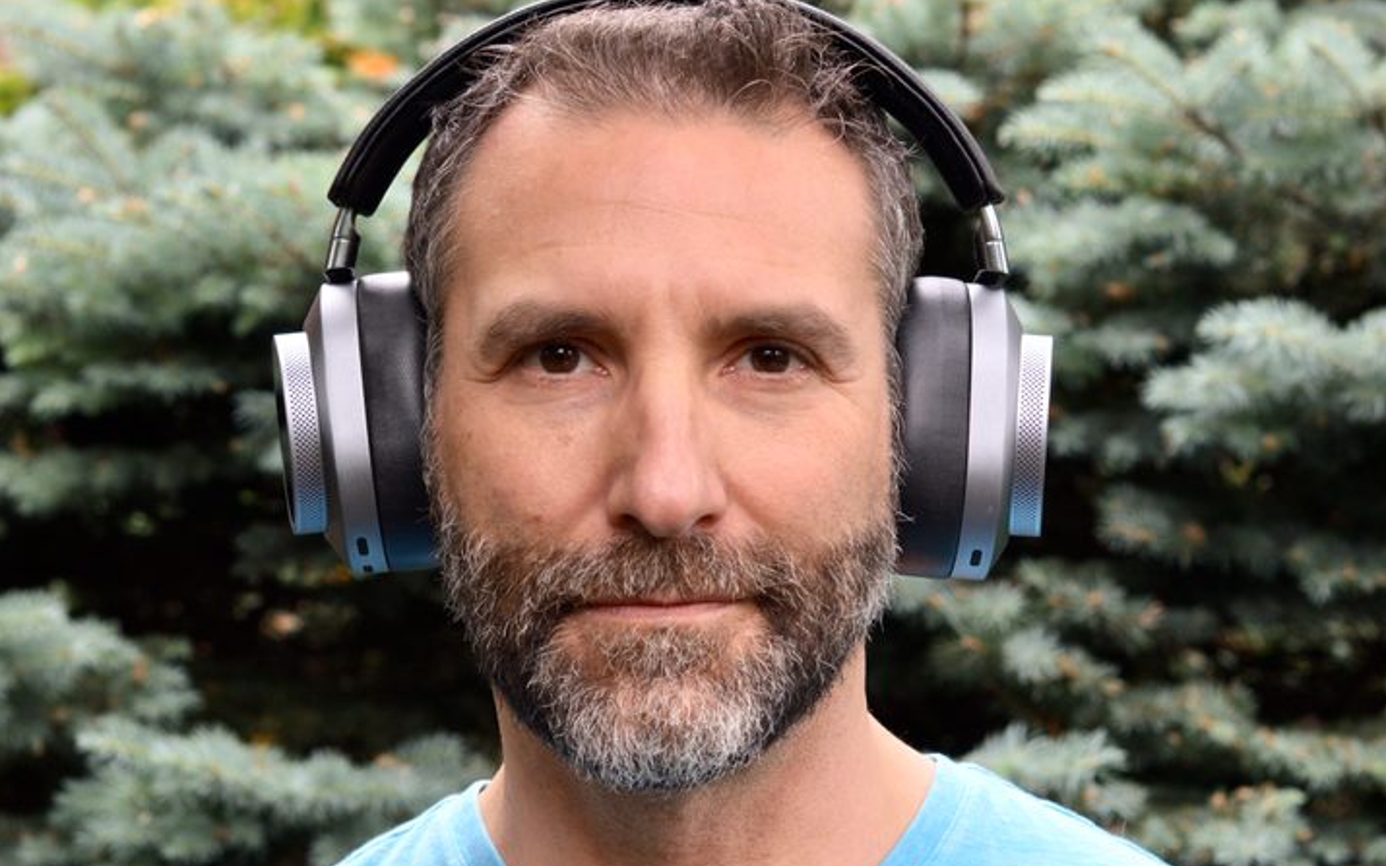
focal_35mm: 77
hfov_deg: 26.8
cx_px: 692
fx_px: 2909
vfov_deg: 16.9
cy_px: 428
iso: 360
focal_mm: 50
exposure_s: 1/125
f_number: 5.6
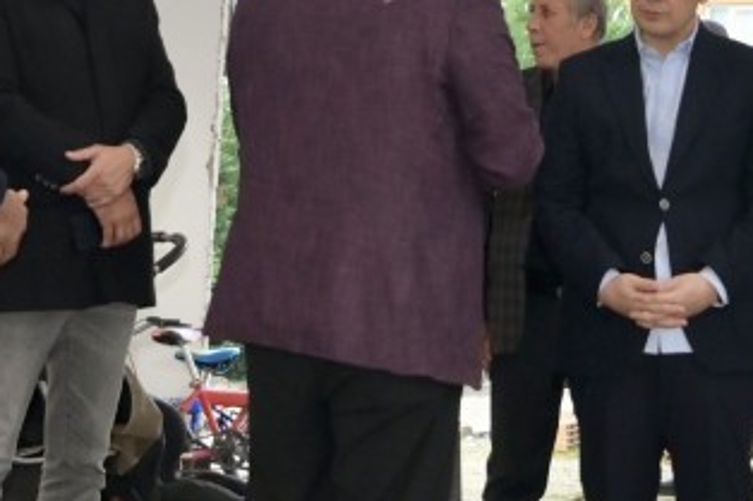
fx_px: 2592
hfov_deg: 16.4
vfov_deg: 10.6
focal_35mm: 124
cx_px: 645
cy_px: -304
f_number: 3.2
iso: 640
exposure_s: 1/200
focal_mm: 24
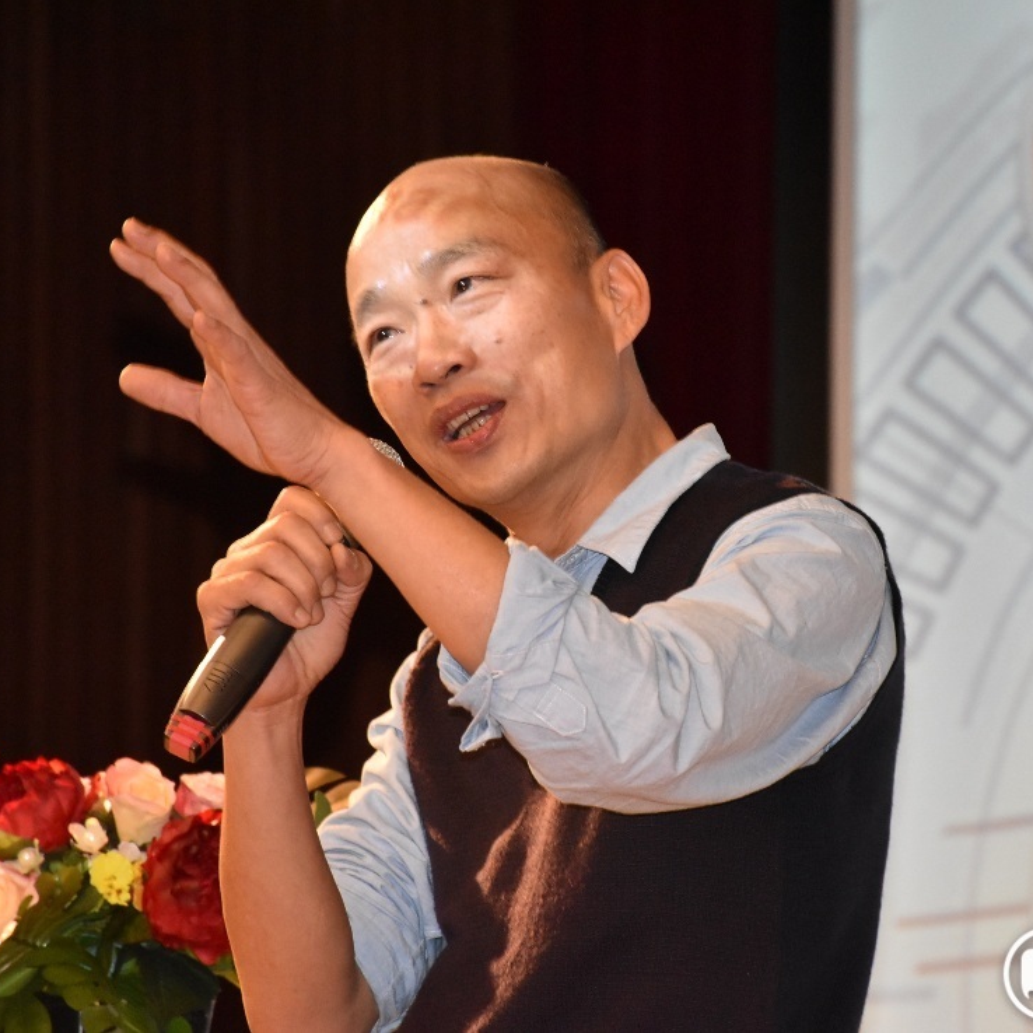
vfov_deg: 6.5
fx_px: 9048
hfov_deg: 6.5
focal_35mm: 268
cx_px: 601
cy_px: 516
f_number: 5.6
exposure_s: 1/200
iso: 4000
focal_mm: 140
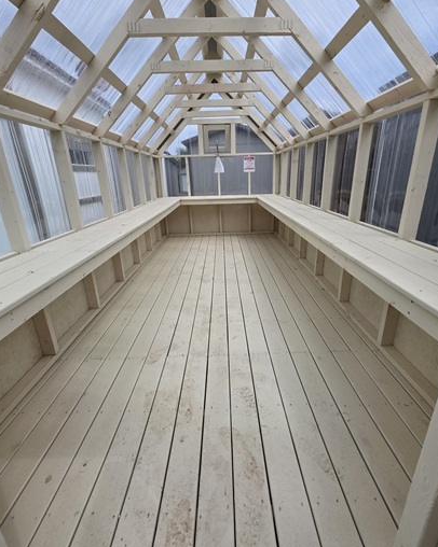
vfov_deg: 100.5
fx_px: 227
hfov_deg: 87.9
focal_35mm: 14
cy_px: 250
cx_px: 223
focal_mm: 2.2
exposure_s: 1/2635
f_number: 1.9
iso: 40
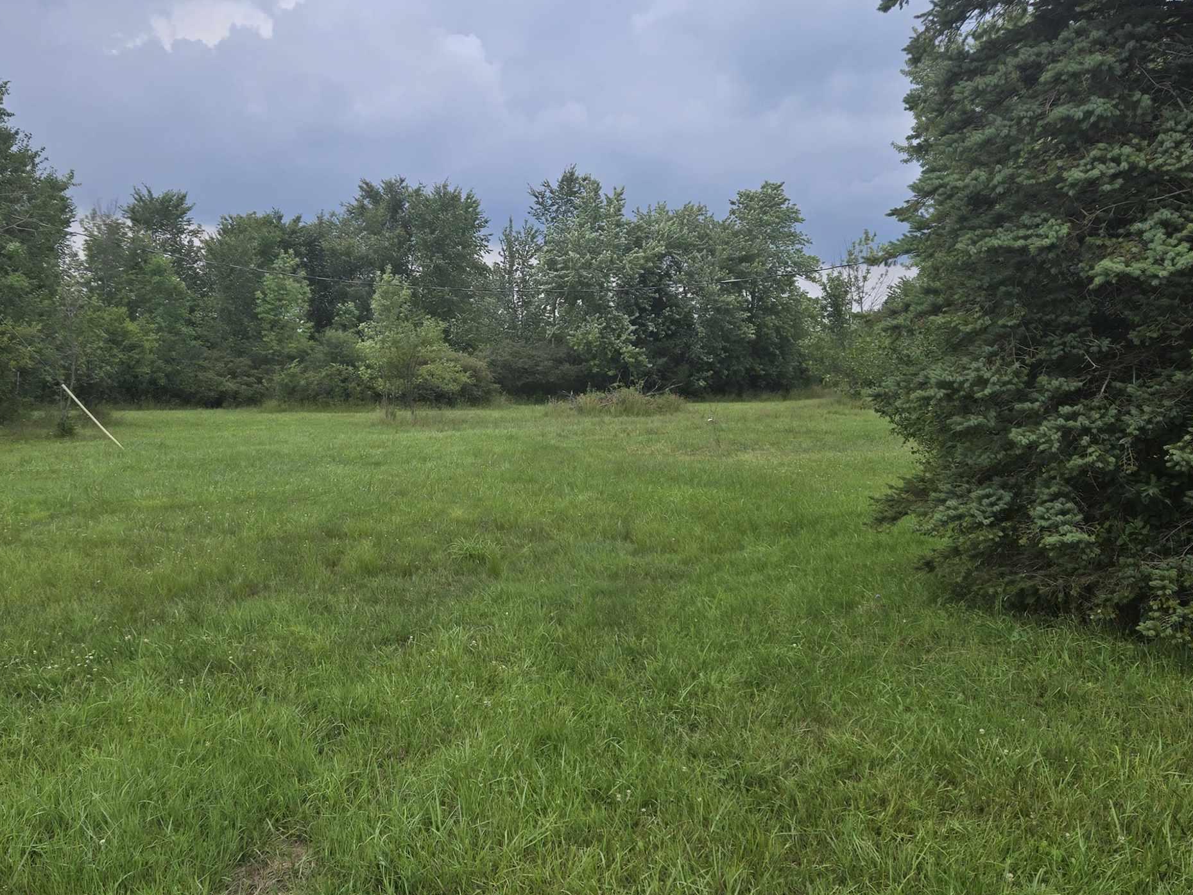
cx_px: 626
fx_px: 1310
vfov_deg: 37.7
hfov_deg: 48.9
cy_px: 420
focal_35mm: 38
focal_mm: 5.4
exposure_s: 1/1038
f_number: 1.8
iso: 25
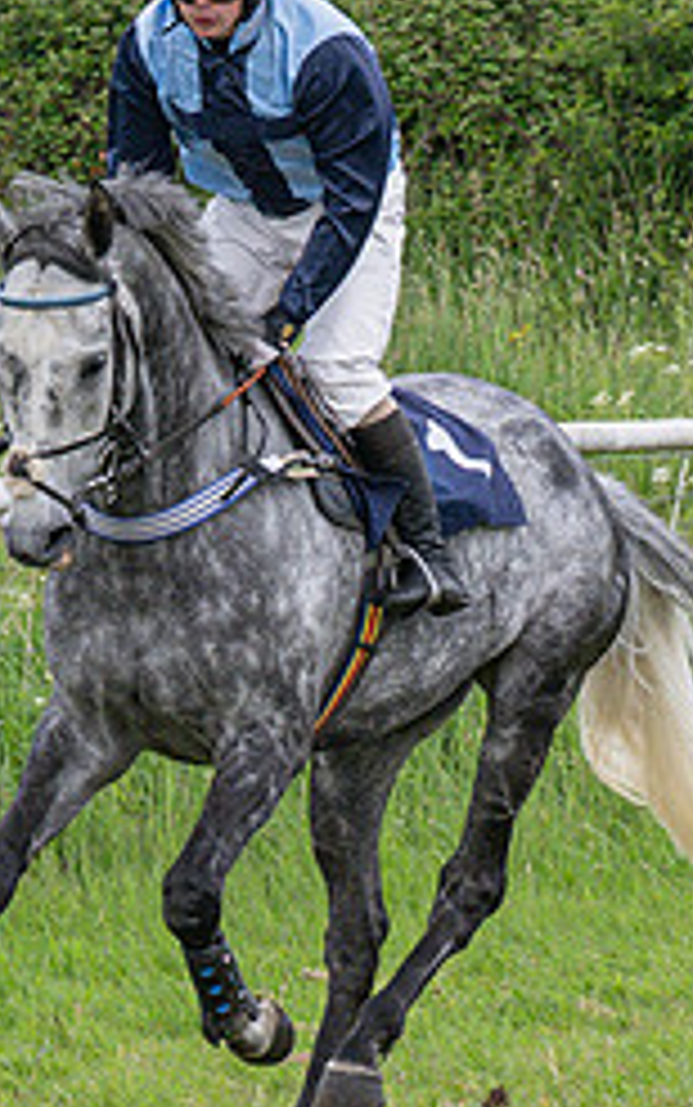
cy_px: 634
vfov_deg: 5.4
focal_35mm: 387
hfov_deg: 3.4
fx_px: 11681
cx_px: -82
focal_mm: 70
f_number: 5
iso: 400
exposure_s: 1/1000
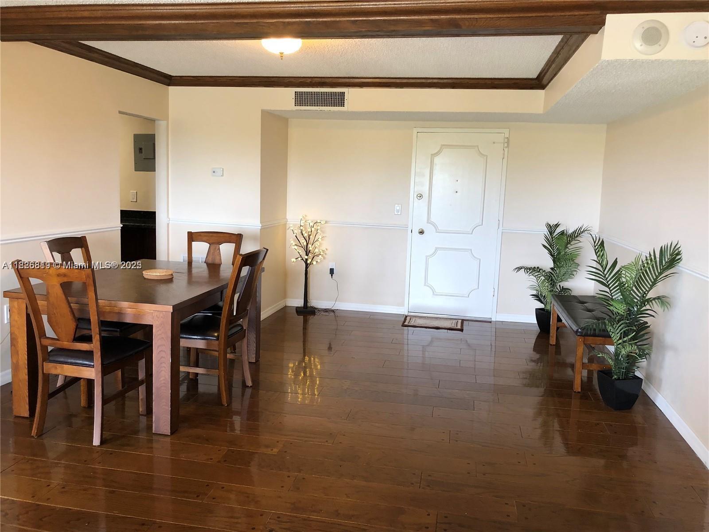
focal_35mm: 28
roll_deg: -0.6
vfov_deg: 49.7
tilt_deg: -7.3
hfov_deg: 63.4
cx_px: 354
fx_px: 573
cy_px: 266
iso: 40
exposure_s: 1/20
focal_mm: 3.99
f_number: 1.8
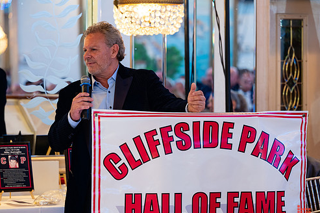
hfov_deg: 13.8
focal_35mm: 149
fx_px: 1324
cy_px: 107
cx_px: 165
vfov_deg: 9.2
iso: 1250
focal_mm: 120
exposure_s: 1/125
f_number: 3.2
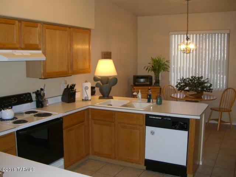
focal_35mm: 38
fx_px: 259
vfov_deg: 37.7
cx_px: 118
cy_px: 88
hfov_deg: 49.0
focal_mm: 7.9
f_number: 2.8
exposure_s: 1/60
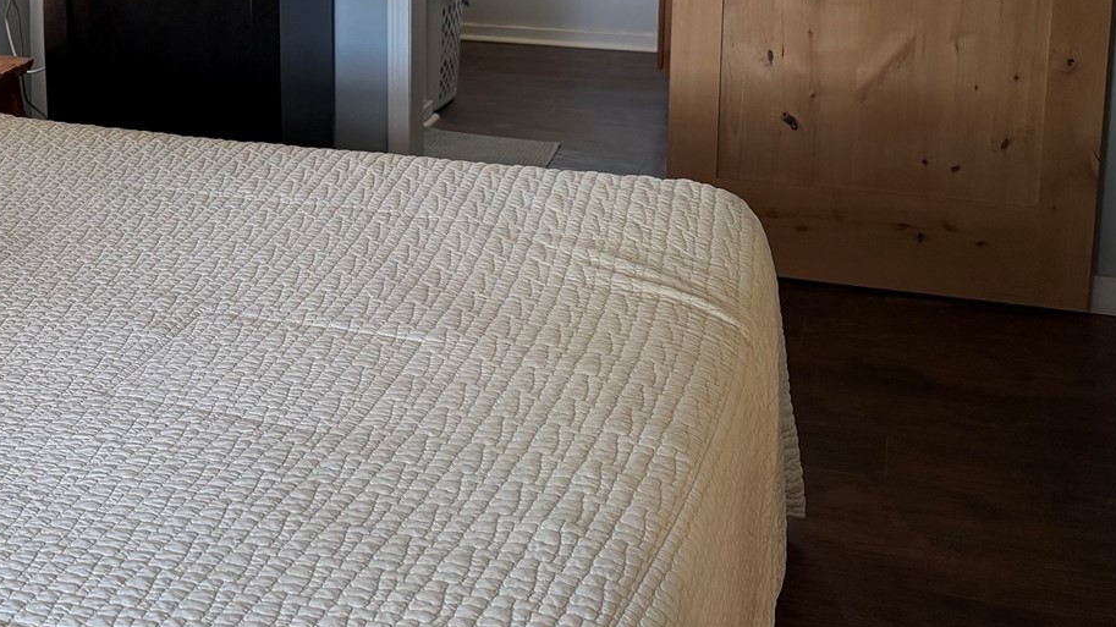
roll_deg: +1.7
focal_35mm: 55
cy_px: -26
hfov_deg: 35.4
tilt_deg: -9.7
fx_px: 1627
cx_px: 86
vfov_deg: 21.0
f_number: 1.78
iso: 200
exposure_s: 1/120
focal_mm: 6.76
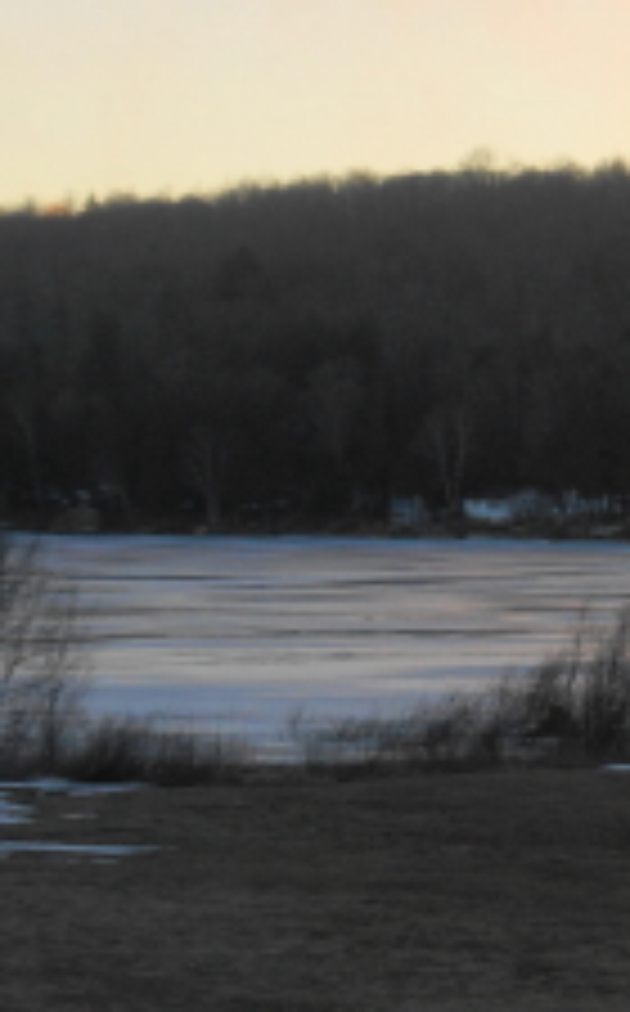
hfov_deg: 8.9
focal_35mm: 136
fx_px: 3748
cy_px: 99
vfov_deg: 15.2
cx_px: 1346
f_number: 4.5
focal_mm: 20
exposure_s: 1/80
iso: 100
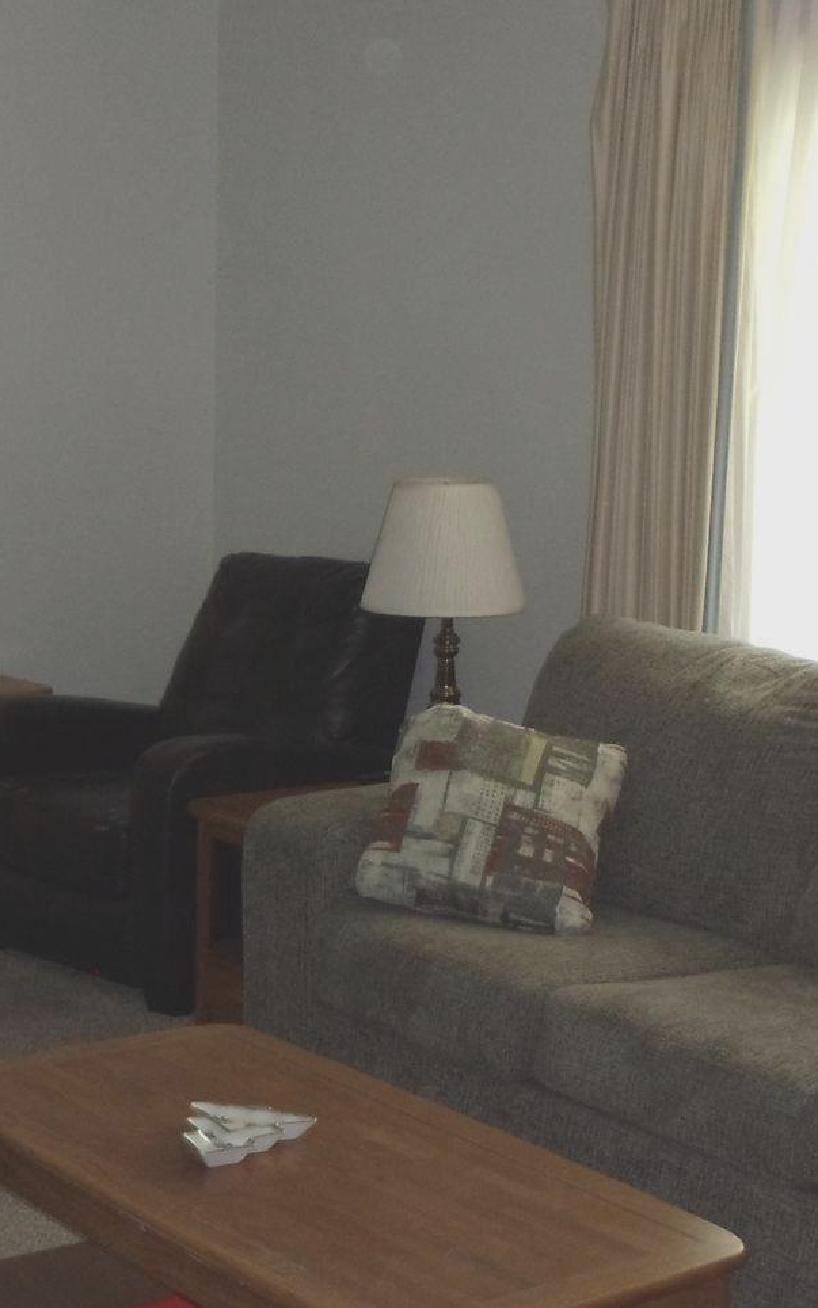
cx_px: 274
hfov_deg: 13.2
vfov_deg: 20.9
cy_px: 854
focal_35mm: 99
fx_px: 3532
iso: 200
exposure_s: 1/30
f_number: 3.5
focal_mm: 6
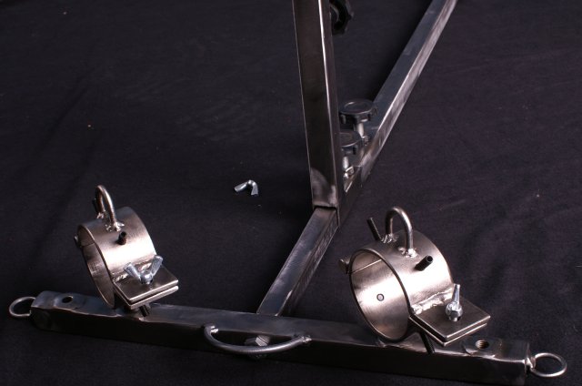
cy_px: 193
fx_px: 678
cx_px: 291
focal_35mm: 42
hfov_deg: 46.5
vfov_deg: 31.8
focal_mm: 28
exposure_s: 1/125
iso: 100
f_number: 11
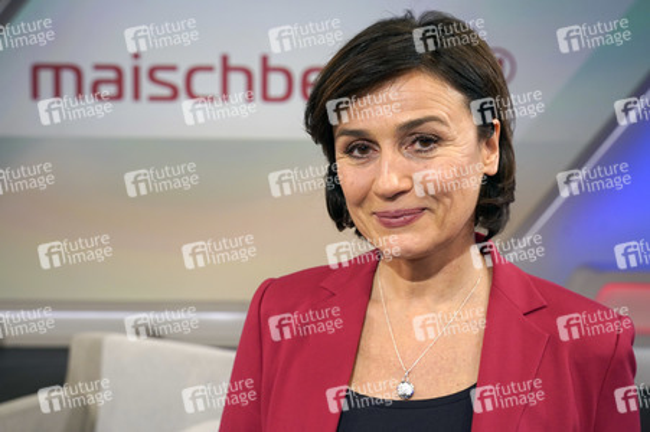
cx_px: 325
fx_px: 848
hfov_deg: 41.9
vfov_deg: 28.6
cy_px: 216
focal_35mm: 47
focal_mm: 47
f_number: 5.6
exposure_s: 1/160
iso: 1600
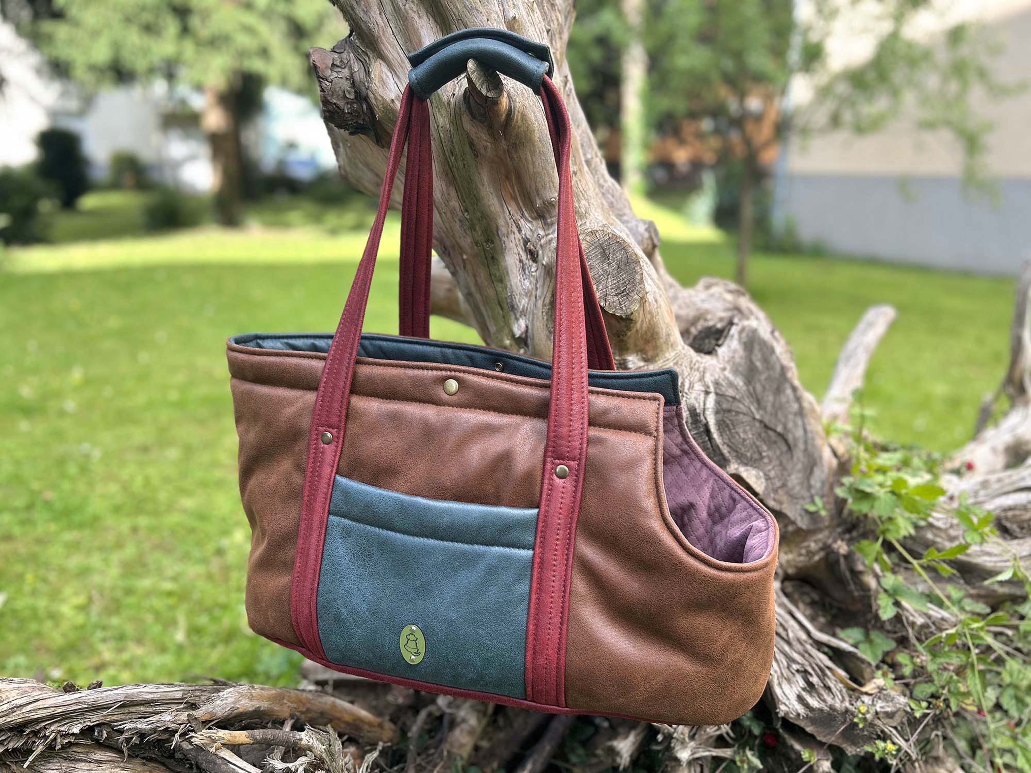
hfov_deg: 67.3
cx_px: 516
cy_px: 386
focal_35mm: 26
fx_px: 774
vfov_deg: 53.1
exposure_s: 1/533
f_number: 1.5
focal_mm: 5.7
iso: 50
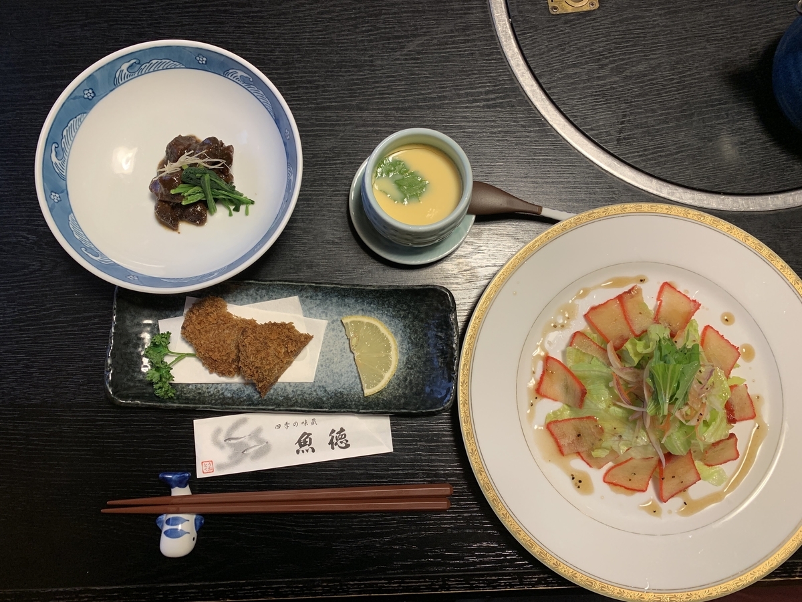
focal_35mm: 26
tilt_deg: -82.4
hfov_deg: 67.3
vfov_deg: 53.1
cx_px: 401
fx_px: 602
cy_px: 301
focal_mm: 4.25
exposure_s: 1/60
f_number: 1.8
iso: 125
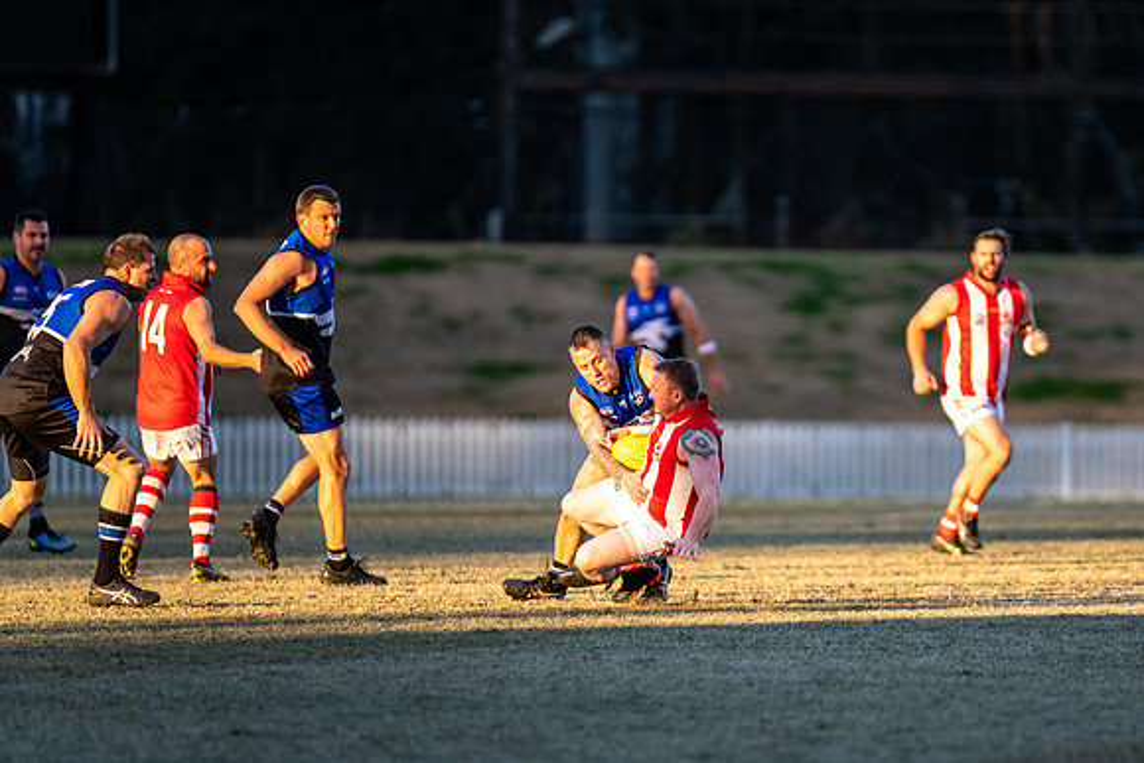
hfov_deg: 5.2
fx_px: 12579
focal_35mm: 396
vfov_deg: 3.5
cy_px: 392
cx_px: 750
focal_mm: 300
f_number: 2.8
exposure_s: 1/1600
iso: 1100
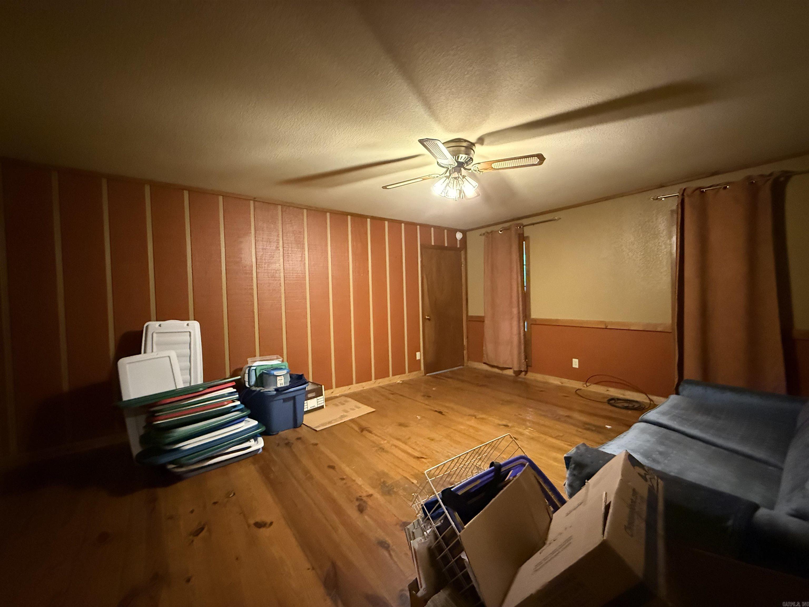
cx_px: 404
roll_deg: +1.6
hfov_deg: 102.1
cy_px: 304
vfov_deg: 85.7
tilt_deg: -0.2
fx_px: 327
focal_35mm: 14
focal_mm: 2.22
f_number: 2.2
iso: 1250
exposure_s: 1/40
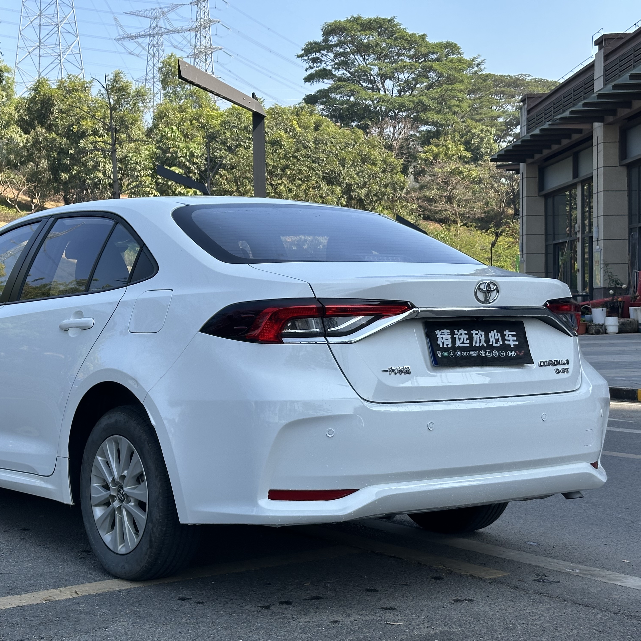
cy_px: 323
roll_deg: +0.8
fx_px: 1194
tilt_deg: -0.5
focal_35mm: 57
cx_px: 216
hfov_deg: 29.8
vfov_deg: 30.0
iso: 64
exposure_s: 1/1695
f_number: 1.78
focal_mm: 6.86
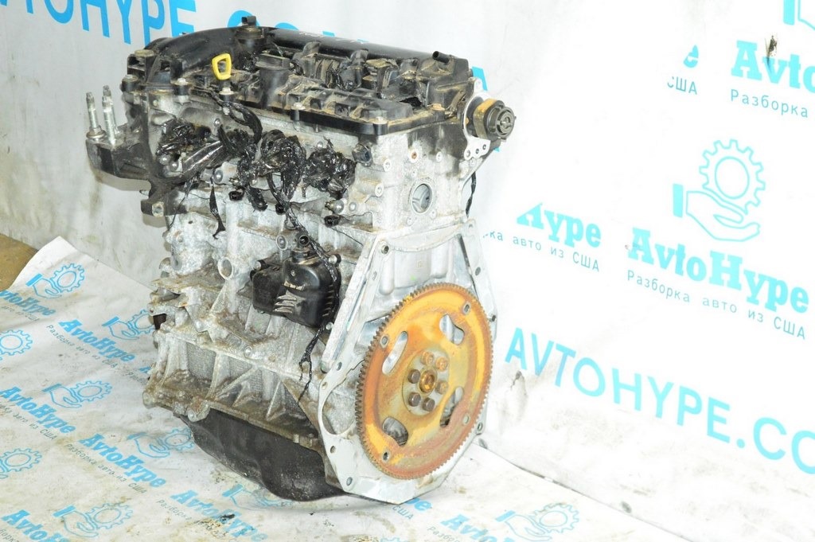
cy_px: 271
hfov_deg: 26.0
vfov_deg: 17.5
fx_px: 1764
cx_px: 408
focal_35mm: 78
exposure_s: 1/200
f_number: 5.6
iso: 6400
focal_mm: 52
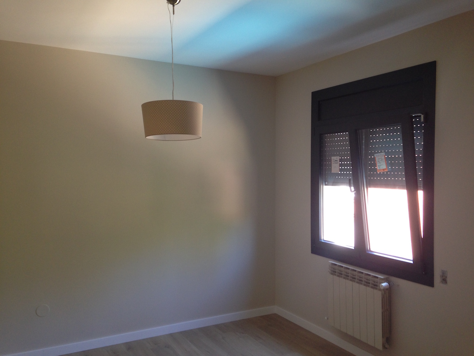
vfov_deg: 42.9
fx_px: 452
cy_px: 178
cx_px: 237
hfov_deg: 55.4
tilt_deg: -2.4
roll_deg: +1.1
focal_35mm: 33
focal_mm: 4.12
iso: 80
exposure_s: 1/20
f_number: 2.4
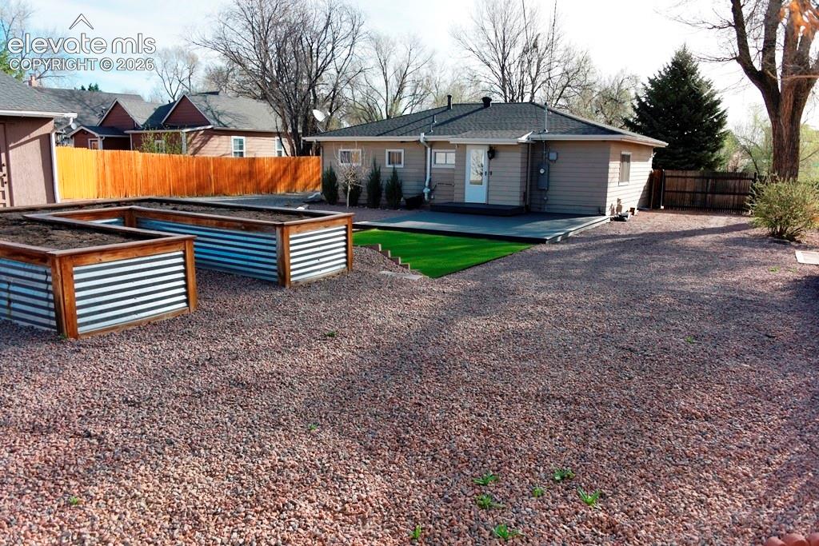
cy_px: 273
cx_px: 410
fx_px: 637
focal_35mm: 28
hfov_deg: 65.5
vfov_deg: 46.4
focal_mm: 28
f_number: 6.3
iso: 100
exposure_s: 1/160
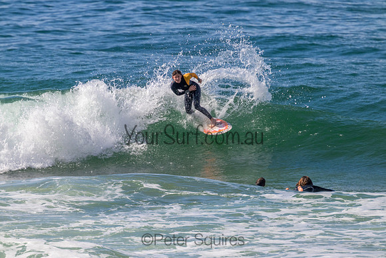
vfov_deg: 1.7
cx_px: 193
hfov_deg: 2.6
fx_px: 8579
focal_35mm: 800
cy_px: 129
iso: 1250
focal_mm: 800
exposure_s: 1/2000
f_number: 11
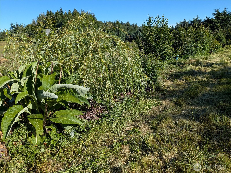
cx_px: 116
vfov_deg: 51.4
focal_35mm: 27
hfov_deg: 65.3
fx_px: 180
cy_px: 86
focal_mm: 4.38
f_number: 1.73
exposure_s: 1/1949
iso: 51
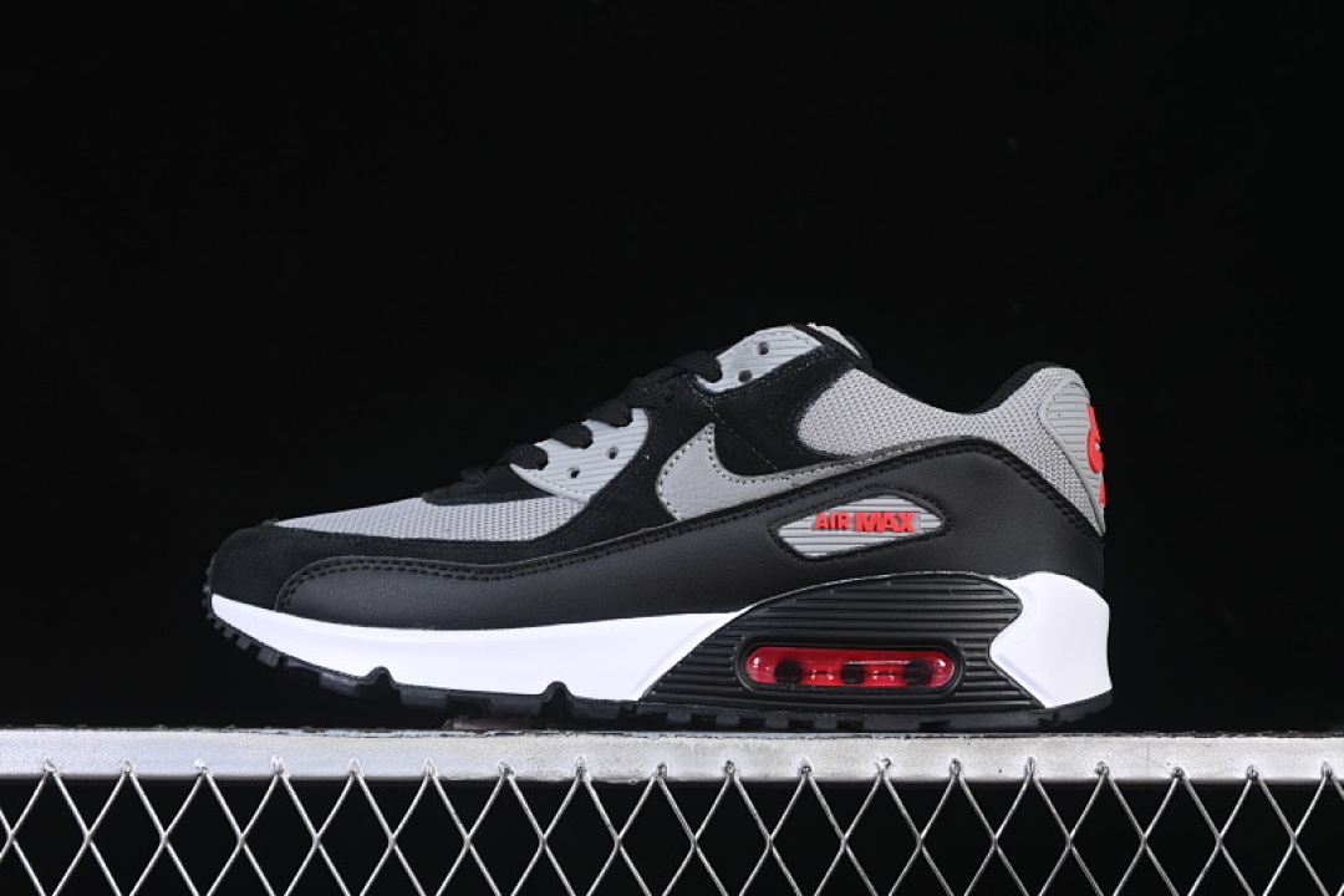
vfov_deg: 18.2
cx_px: 672
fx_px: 2800
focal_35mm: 75
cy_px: 448
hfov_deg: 27.0
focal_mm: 50
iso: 160
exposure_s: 1/60
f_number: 6.3
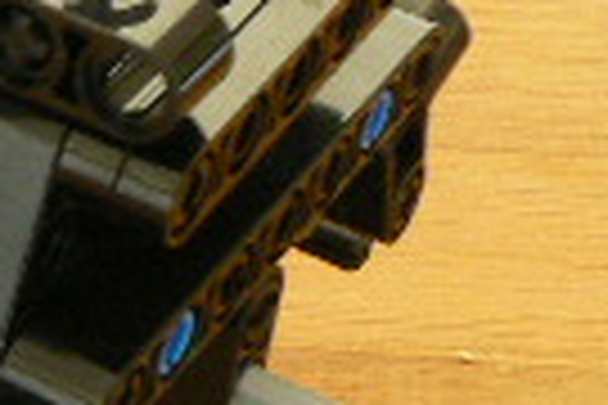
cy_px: -126
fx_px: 2989
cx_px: -694
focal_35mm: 177
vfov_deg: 7.7
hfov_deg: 10.5
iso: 100
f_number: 4.5
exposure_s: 2
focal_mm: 6
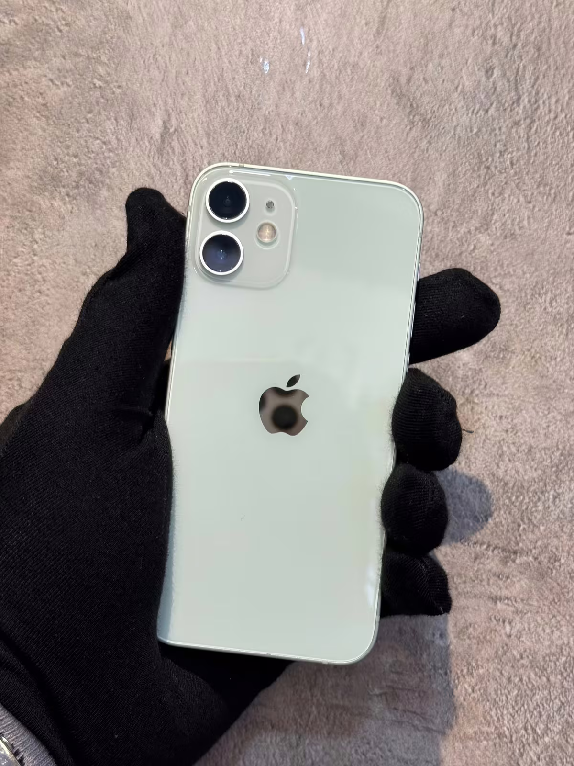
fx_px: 1061
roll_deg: -14.8
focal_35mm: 48
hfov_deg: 30.3
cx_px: 287
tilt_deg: +7.3
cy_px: 383
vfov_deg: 39.7
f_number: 1.78
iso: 50
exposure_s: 1/50
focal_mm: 6.76
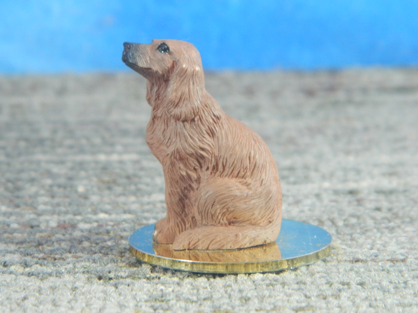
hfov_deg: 11.2
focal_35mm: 177
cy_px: 156
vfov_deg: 8.4
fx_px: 2137
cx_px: 209
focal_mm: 31.8
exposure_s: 1/6
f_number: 5.1
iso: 400
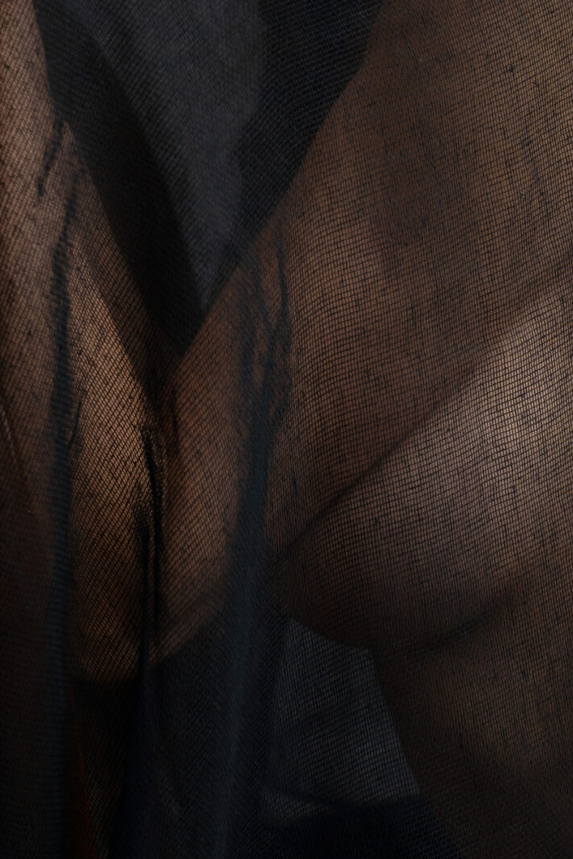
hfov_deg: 7.2
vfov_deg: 10.6
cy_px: -112
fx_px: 4558
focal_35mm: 191
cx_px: 339
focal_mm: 75
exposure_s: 1/100
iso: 160
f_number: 7.1
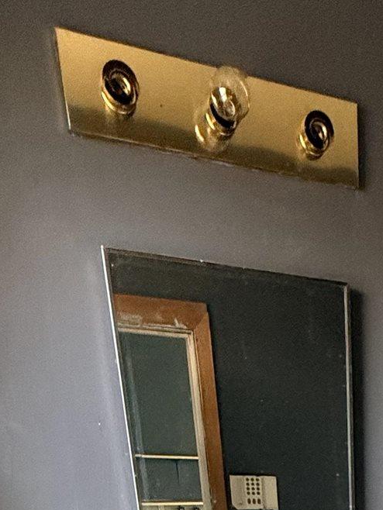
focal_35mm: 49
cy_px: 781
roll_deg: -0.8
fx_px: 722
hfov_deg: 26.7
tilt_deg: -23.2
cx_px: 446
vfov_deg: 26.7
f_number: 2.2
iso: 400
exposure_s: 1/60
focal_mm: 2.22
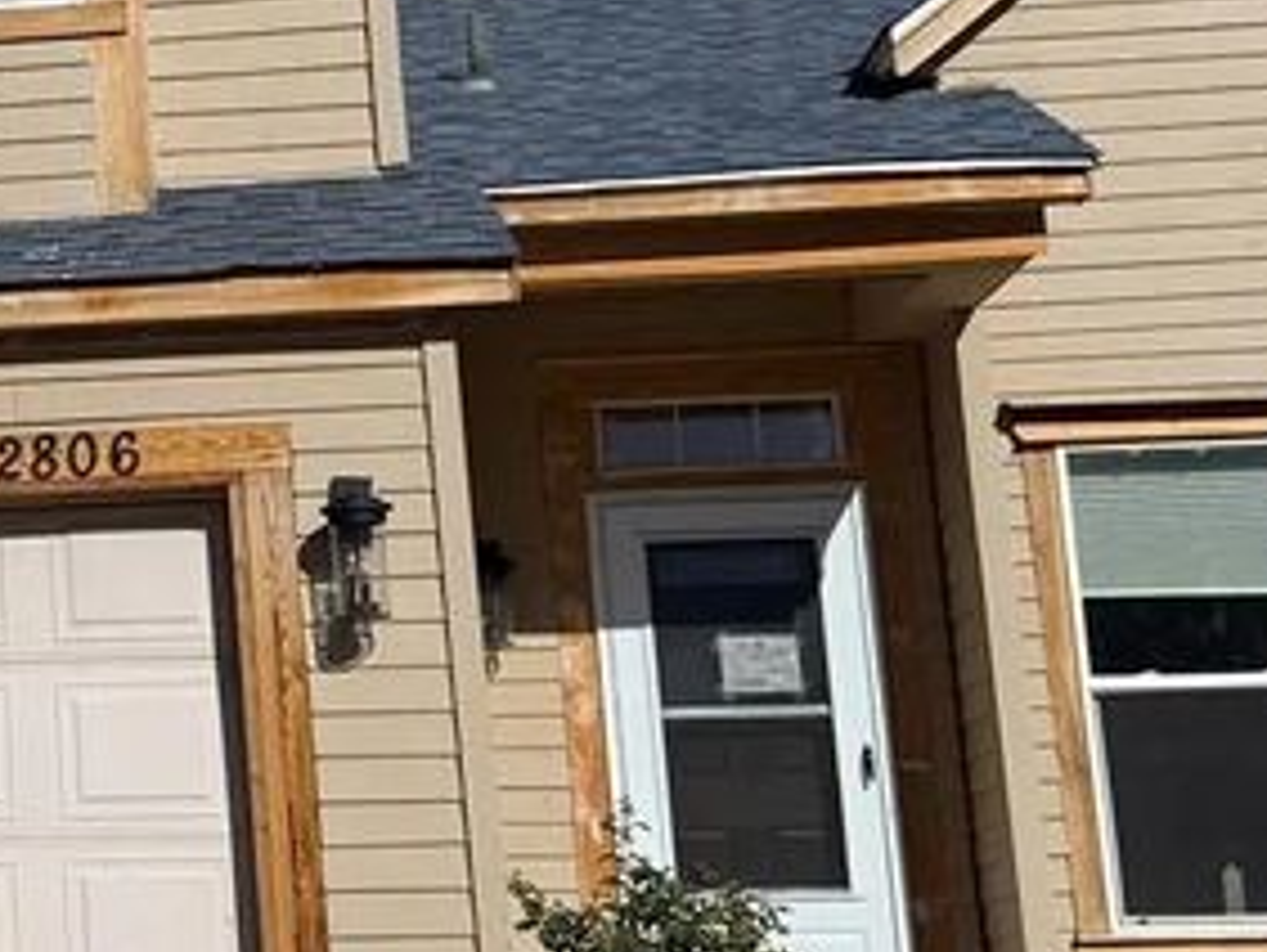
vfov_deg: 16.9
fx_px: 3187
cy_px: 287
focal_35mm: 87
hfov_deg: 20.5
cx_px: -391
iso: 80
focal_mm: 6.76
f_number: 1.78
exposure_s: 1/11905
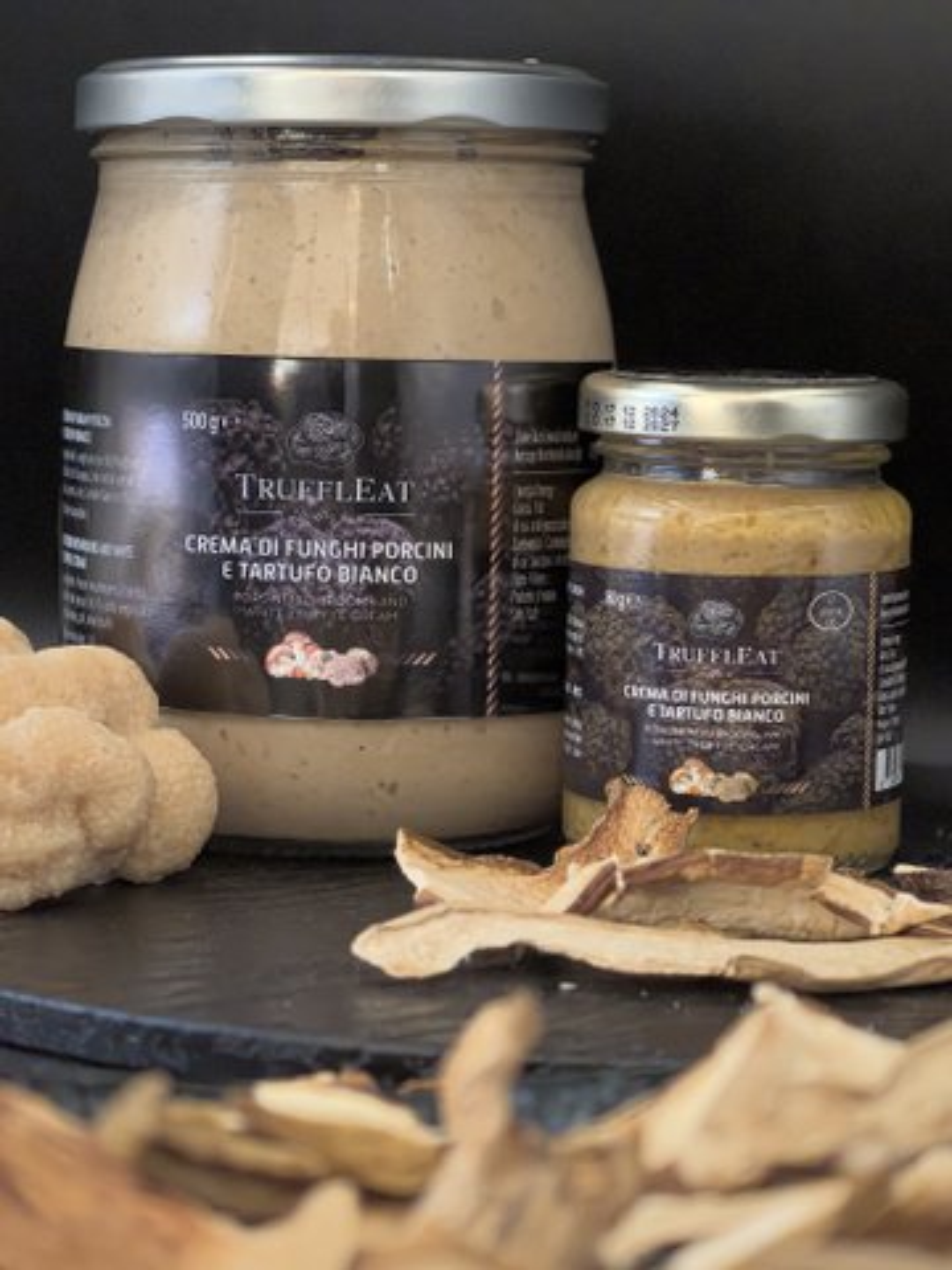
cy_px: 635
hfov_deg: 15.6
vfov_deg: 20.7
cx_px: 476
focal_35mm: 95
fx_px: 3484
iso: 250
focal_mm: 15
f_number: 2.1
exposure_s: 1/100
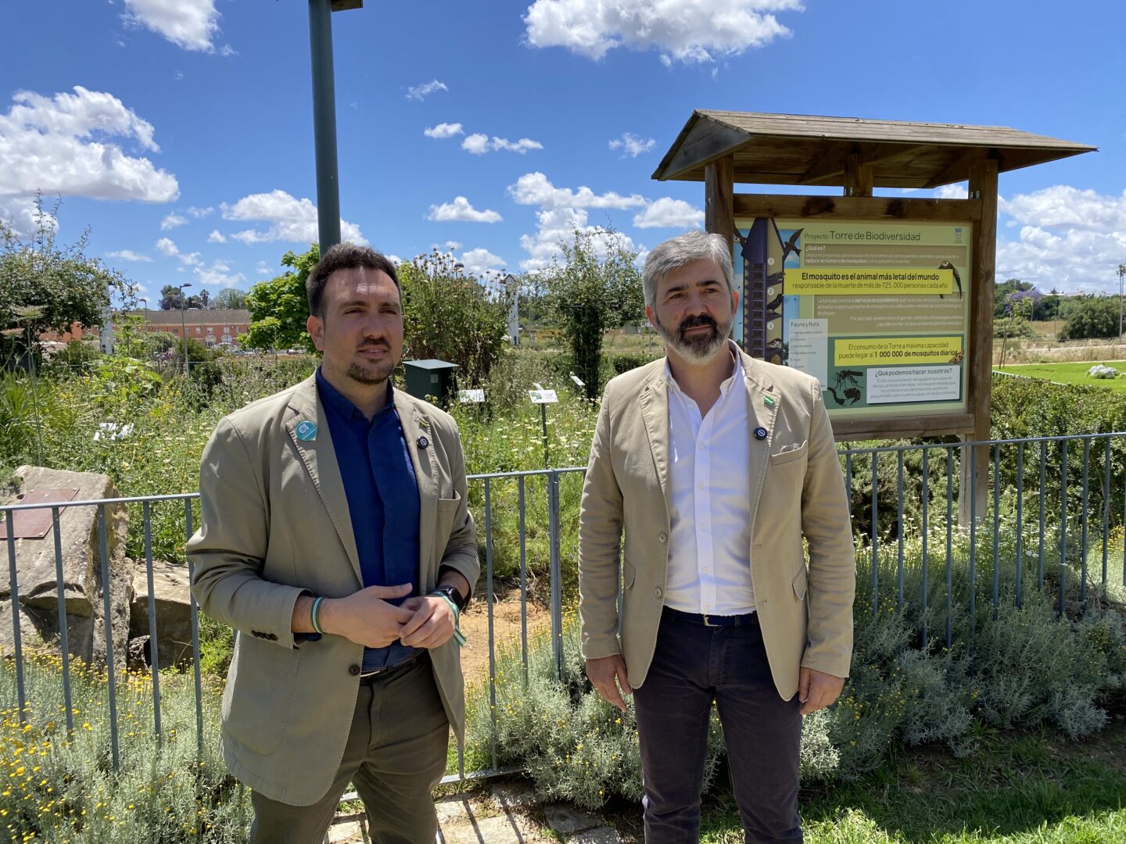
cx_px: 563
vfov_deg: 53.1
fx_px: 846
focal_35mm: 26
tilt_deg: -6.8
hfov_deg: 67.3
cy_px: 422
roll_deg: +0.2
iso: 32
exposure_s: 1/2105
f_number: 1.8
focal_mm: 4.25
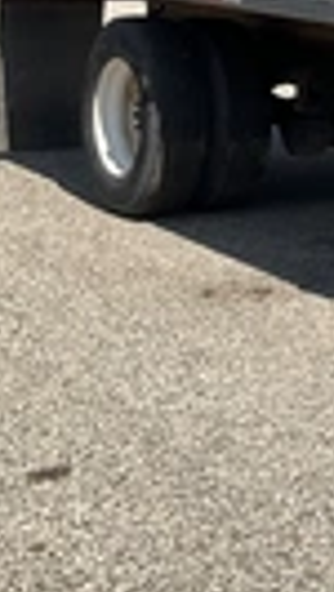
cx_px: 744
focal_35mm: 95
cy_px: 49
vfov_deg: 21.9
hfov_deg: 11.1
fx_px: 1493
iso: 25
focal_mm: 3
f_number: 1.8
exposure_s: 1/1577
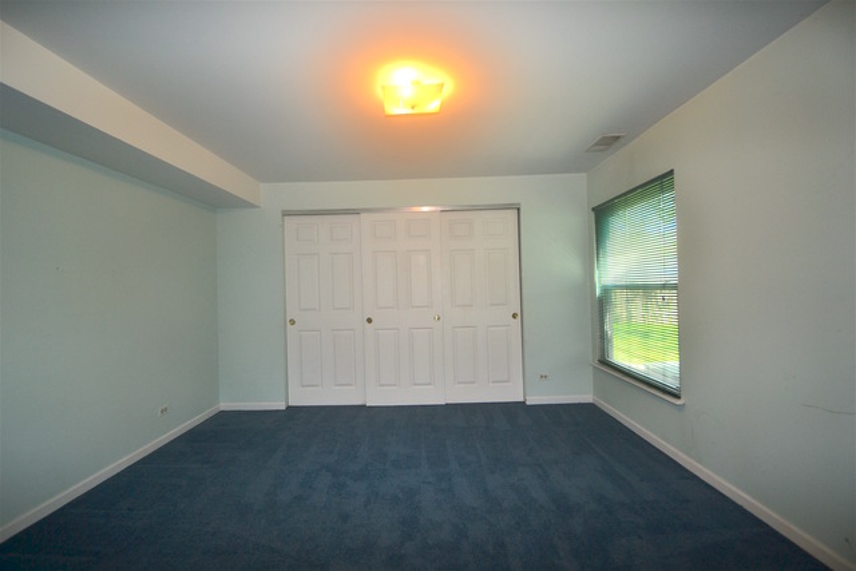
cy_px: 286
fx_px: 357
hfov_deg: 100.4
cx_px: 428
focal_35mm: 15
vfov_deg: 77.4
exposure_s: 1/60
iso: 100
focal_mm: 10
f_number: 4
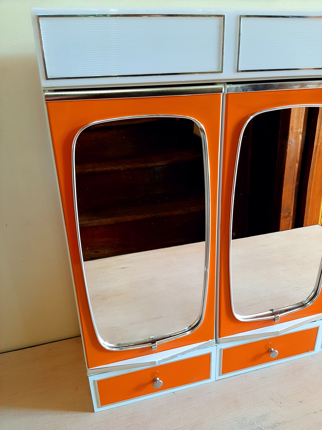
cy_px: 215
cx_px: 161
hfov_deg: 53.1
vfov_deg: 67.3
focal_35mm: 26
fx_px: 322
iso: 125
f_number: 1.7
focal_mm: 3.93
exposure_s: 1/33
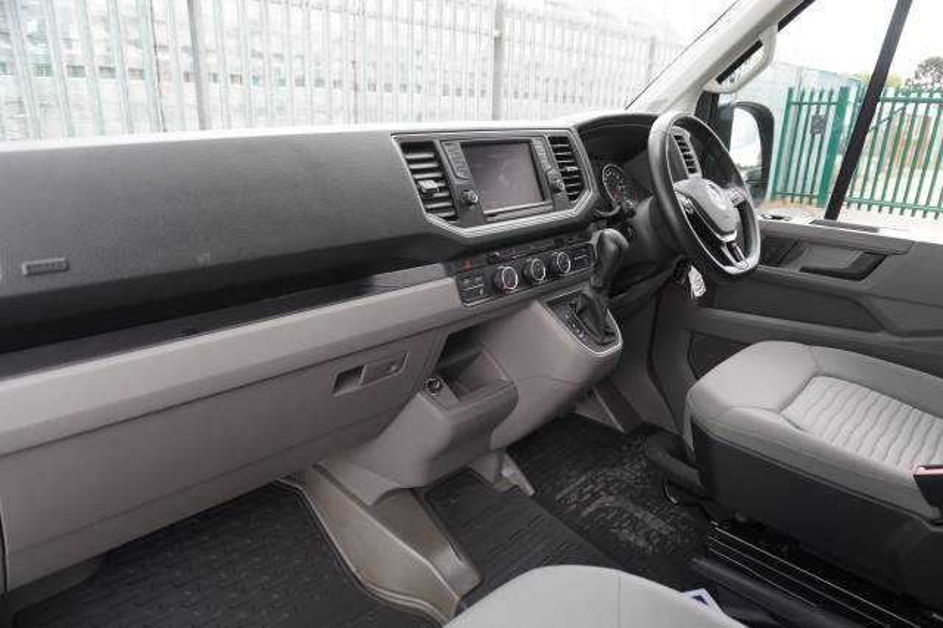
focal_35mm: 24
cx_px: 472
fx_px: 628
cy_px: 314
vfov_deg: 53.1
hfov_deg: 73.8
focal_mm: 16
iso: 400
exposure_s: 1/60
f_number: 4
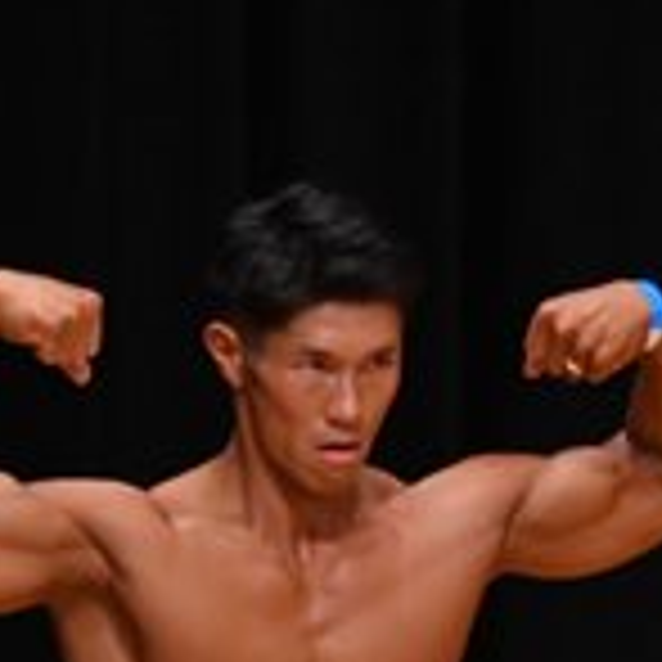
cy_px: 1063
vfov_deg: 1.5
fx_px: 24709
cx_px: 340
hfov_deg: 1.5
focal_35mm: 1142
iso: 3200
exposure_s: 1/400
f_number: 5.6
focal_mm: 170
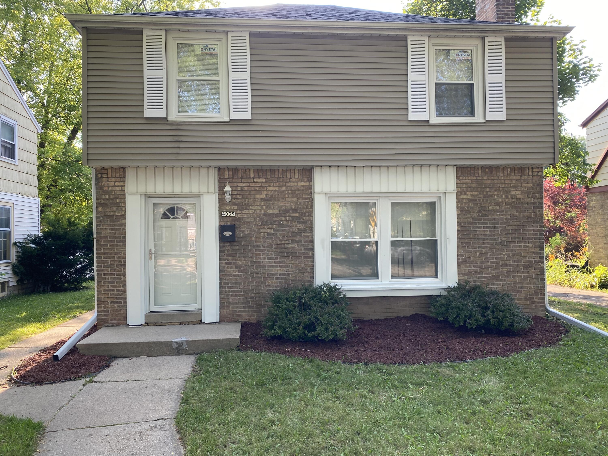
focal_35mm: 26
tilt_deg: -0.4
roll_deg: +0.8
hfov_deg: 67.3
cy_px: 228
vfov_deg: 53.1
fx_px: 457
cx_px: 304
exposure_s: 1/167
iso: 32
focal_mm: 4.25
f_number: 1.8
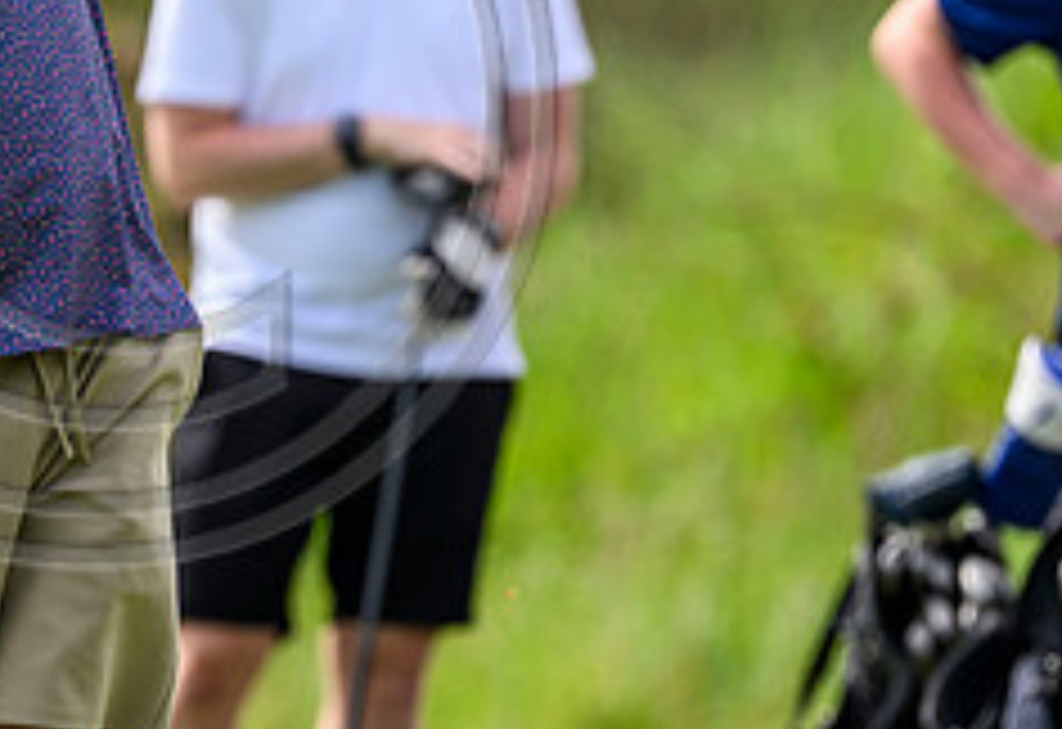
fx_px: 33312
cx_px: -107
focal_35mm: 1119
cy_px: -2
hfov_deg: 1.8
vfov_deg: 1.3
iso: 500
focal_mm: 400
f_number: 4
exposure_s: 1/2500
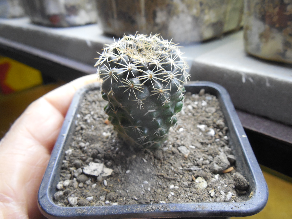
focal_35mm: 31
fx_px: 261
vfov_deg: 45.4
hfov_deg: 58.4
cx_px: 146
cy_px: 110
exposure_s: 1/13
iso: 400
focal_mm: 5.6
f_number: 3.6
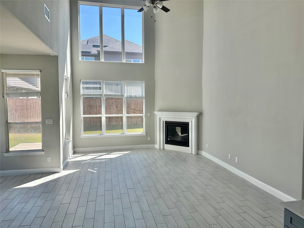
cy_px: 114
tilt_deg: -2.8
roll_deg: +0.0
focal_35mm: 24
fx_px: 211
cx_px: 152
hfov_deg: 71.6
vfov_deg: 56.8
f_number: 1.78
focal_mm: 6.86
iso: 80
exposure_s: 1/762
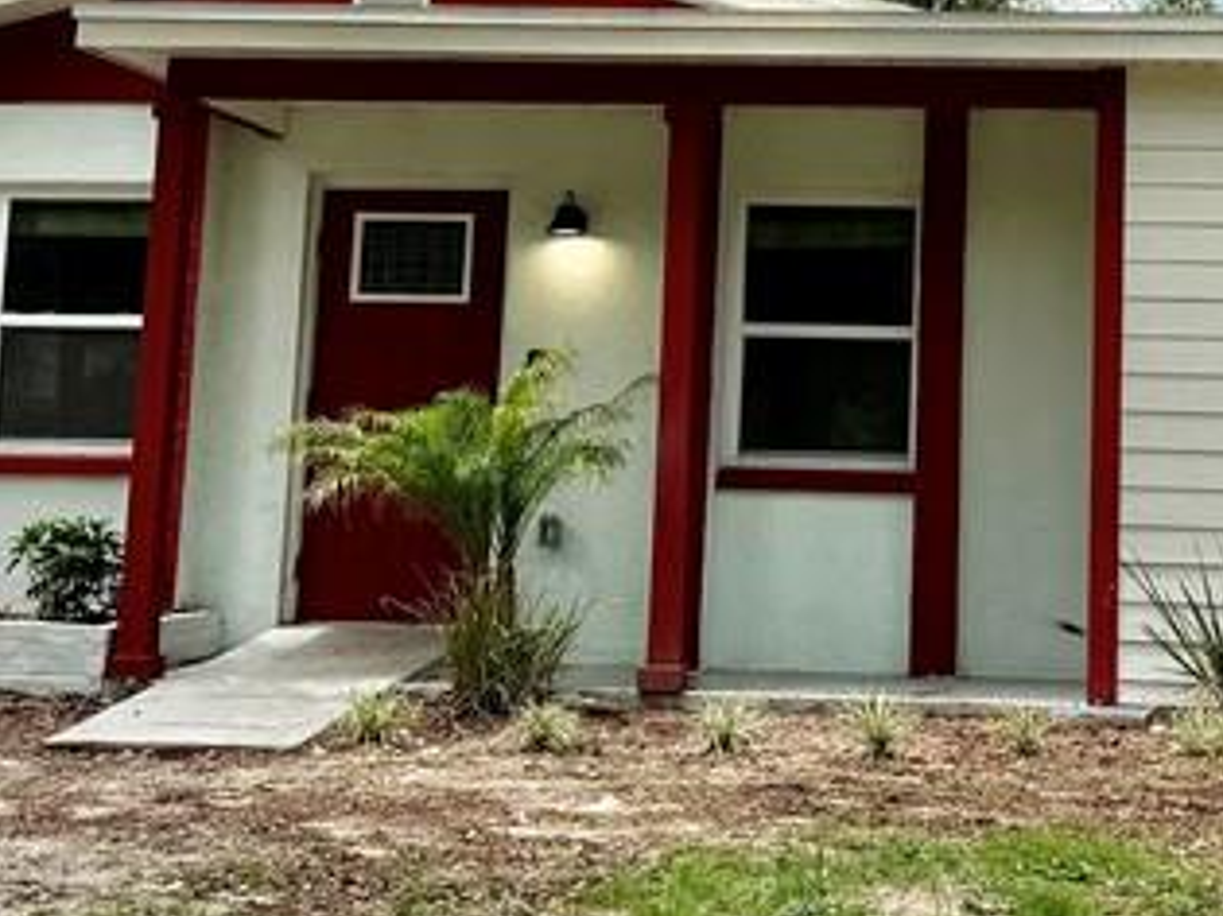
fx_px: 2755
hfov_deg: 24.7
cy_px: 35
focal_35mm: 78
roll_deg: -1.4
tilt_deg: +10.1
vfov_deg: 18.5
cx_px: 924
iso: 80
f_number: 1.78
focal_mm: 6.76
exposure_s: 1/2299
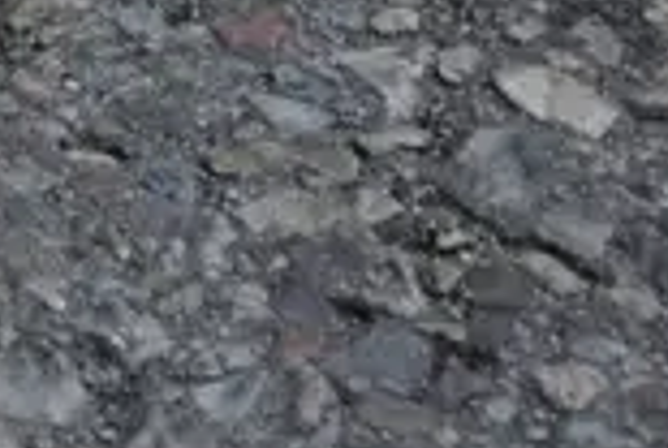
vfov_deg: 2.1
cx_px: -959
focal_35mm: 640
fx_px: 11896
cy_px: -997
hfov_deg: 3.2
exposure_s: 1/125
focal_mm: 55
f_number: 5.6
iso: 100
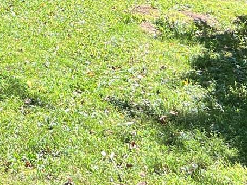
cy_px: -183
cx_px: -100
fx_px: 835
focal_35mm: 117
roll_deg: -2.5
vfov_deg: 11.4
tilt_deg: -0.6
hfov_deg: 15.7
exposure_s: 1/763
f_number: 1.5
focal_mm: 5.7
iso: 50
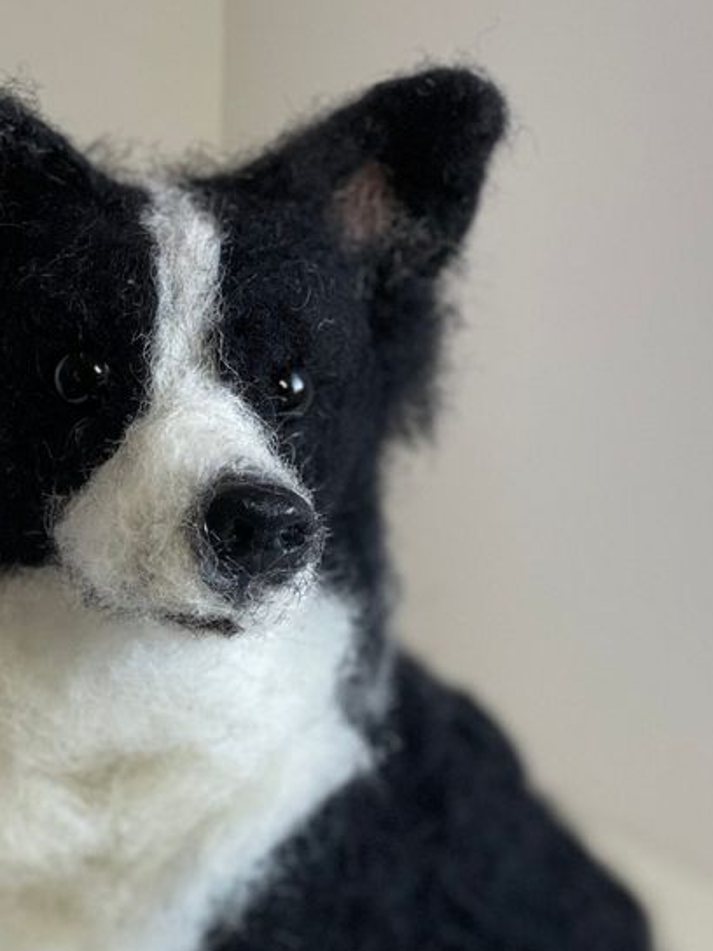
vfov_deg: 17.4
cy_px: 668
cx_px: 236
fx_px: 3103
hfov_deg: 13.1
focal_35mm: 113
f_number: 2.2
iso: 200
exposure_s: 1/121
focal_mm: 7.5
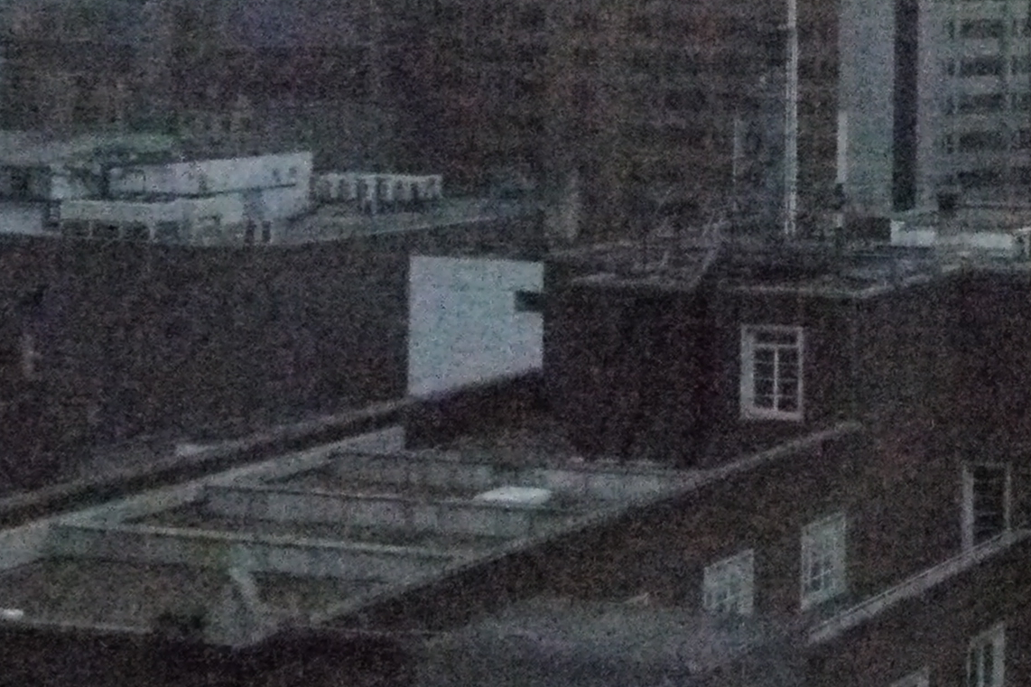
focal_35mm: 102
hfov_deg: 18.6
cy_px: -111
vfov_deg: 13.1
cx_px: 1338
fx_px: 2921
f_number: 9
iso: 6400
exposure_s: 1/2000
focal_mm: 14
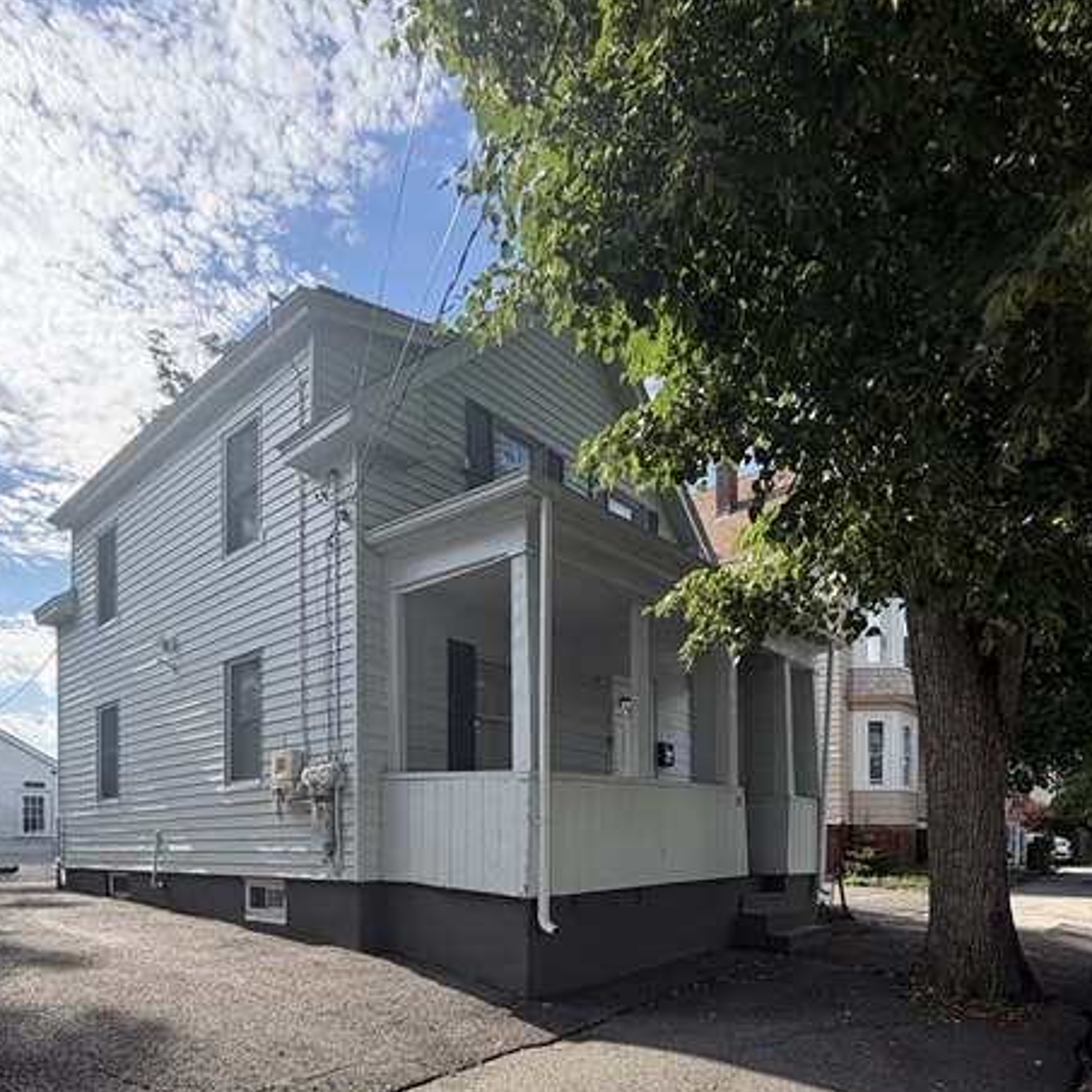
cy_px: 849
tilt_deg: -0.7
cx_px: 523
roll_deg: +0.2
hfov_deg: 72.1
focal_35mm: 21
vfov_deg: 66.5
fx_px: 749
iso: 40
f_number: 2.2
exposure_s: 1/619
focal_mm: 2.22
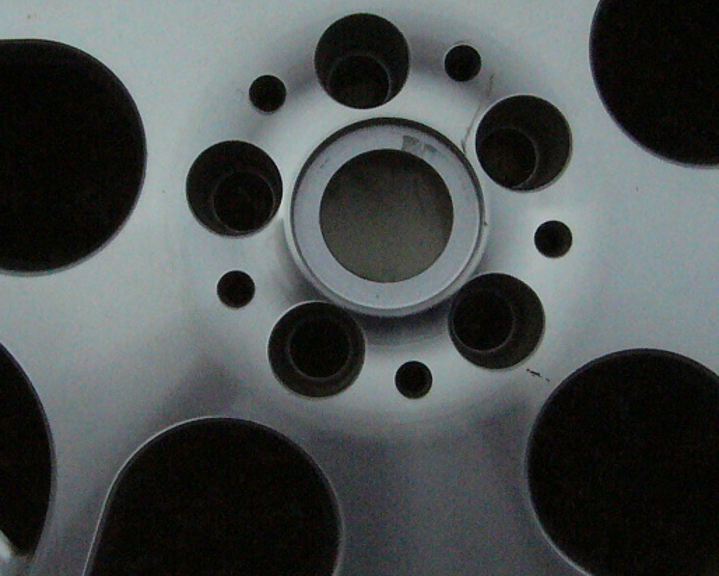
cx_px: 383
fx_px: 1810
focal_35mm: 85
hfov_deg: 22.5
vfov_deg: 18.1
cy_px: 217
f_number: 5.6
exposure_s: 1/1600
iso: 400
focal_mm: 5.8
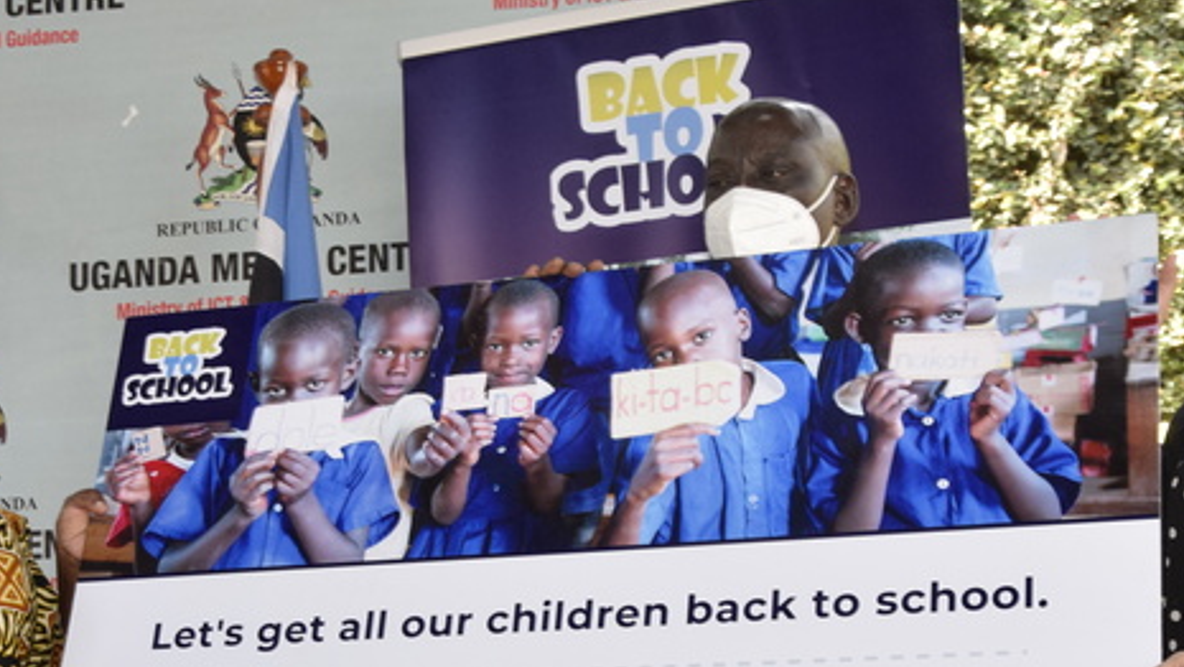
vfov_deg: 15.2
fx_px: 2481
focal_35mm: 79
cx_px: 578
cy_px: 575
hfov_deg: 26.8
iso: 800
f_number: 8
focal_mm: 26
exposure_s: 1/200
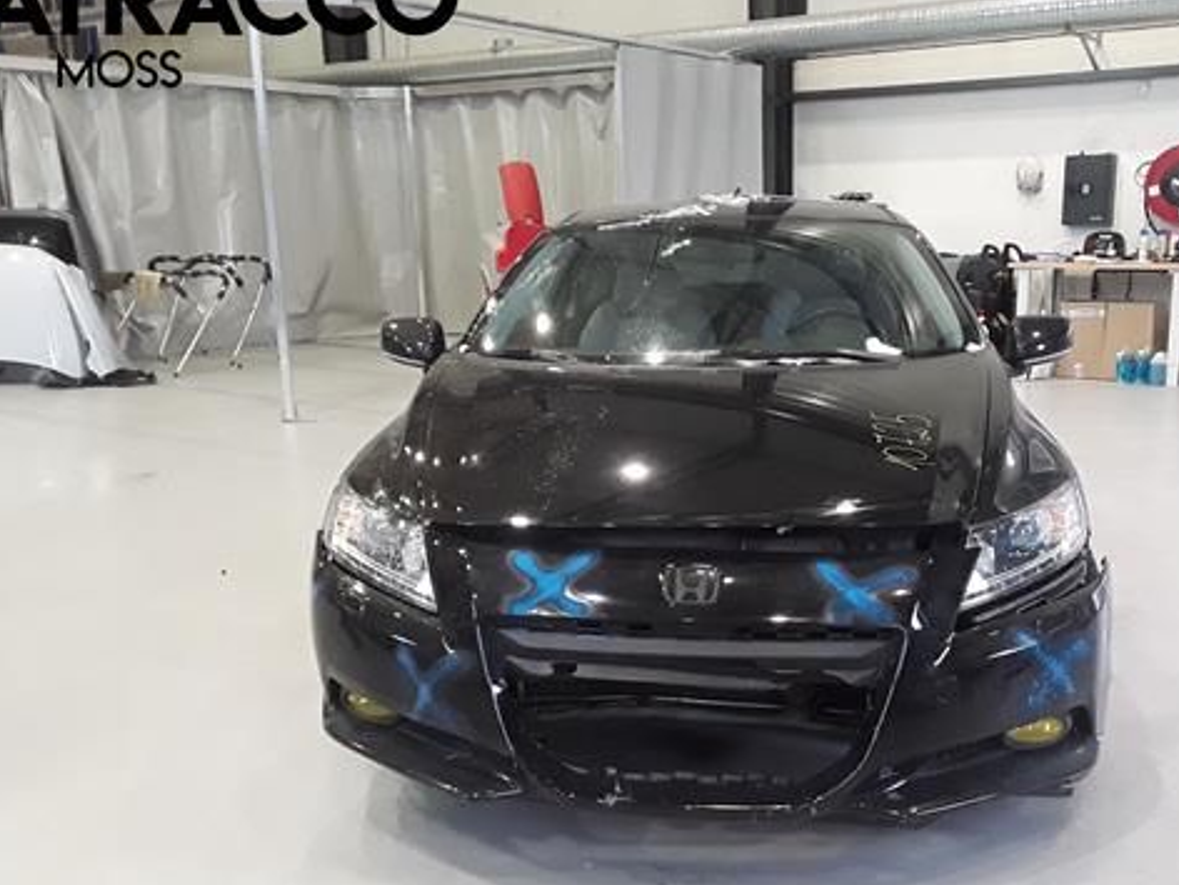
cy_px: 550
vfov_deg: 37.5
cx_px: 777
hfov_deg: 48.2
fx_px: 1294
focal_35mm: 38
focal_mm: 2.91
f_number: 1.9
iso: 250
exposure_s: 1/25
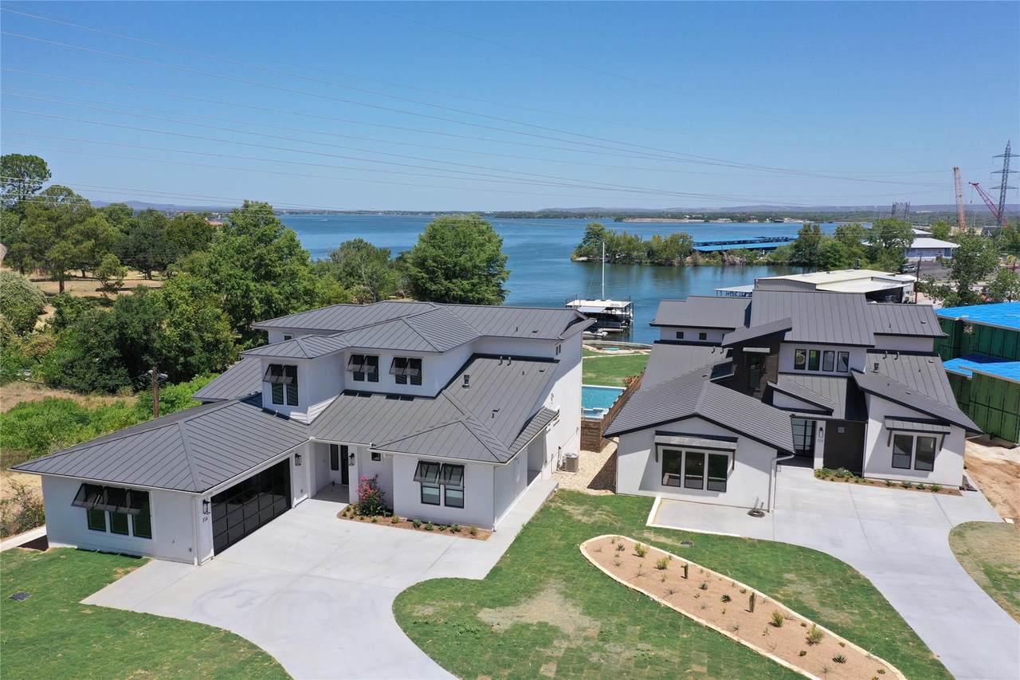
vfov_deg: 46.4
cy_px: 340
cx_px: 510
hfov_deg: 65.5
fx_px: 793
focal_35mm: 28
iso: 100
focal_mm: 10.26
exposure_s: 1/500
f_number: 5.6
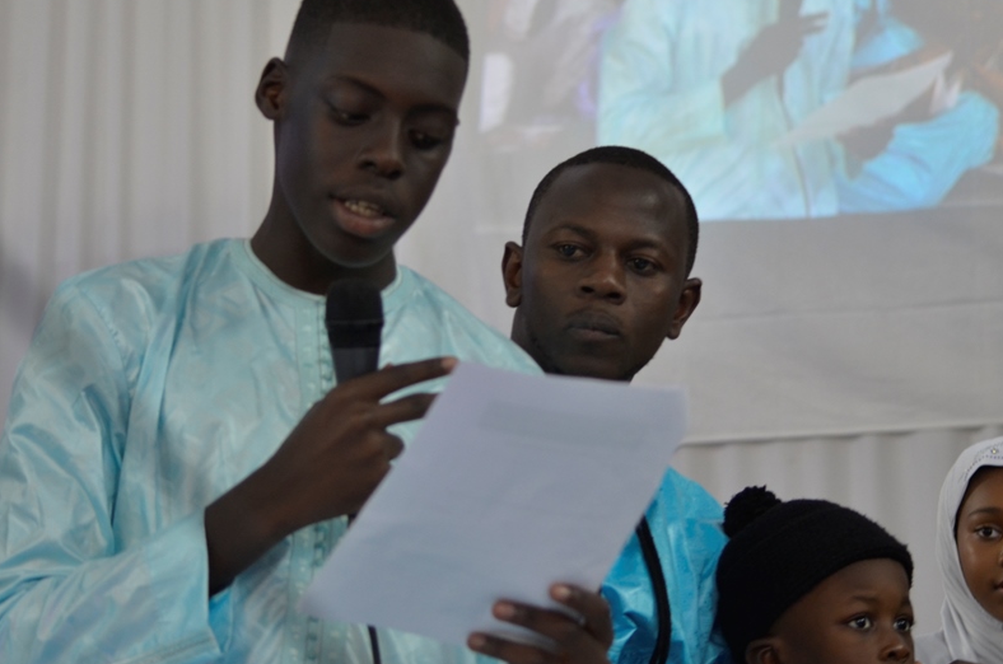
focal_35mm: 152
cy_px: 310
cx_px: 563
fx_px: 4226
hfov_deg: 13.5
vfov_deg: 9.0
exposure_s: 1/50
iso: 640
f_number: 4
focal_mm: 78
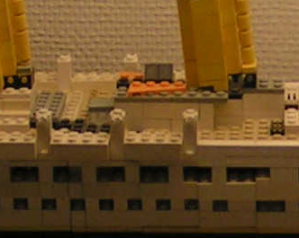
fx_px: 2025
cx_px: 306
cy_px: 181
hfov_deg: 8.4
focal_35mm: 229
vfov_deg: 6.7
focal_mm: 5.8
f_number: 3.5
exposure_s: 1/60
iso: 50
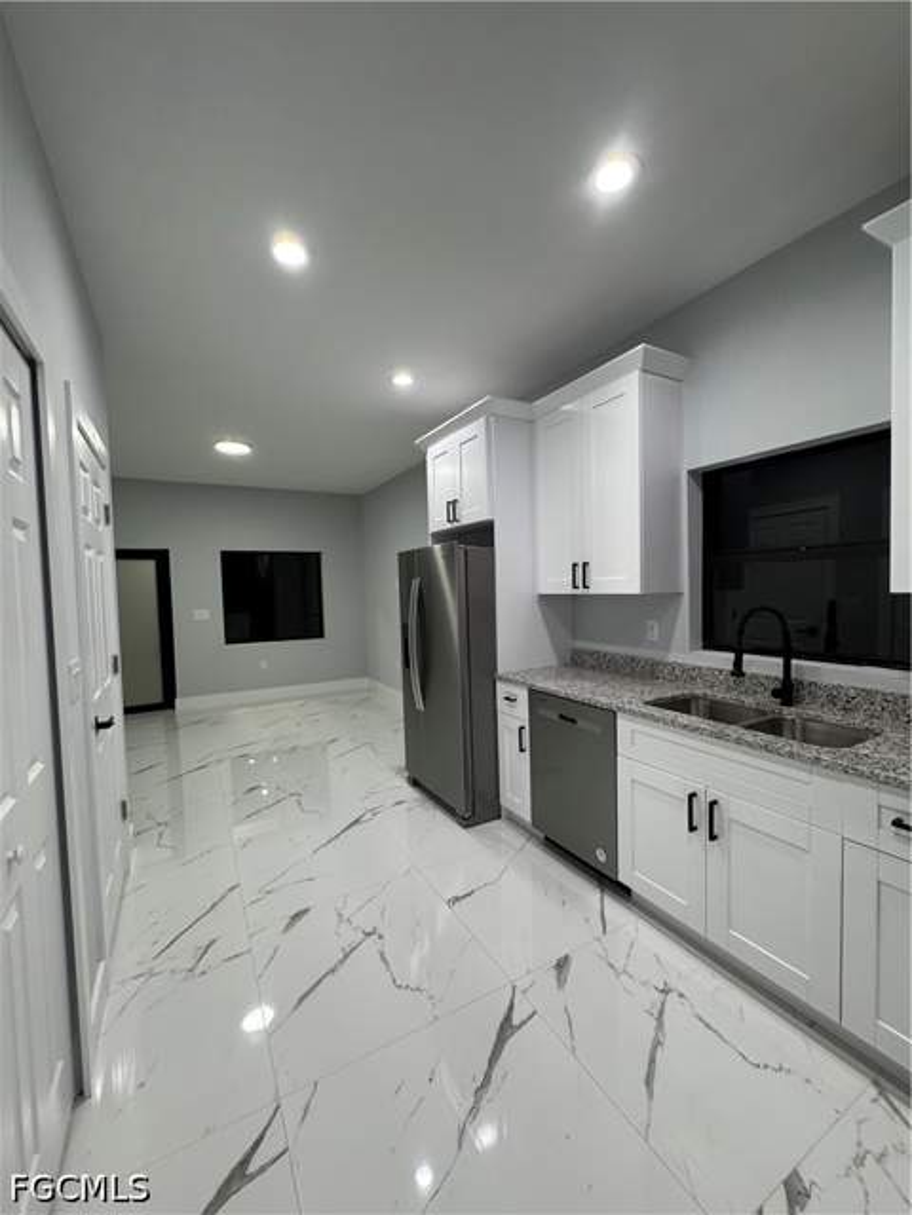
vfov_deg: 102.1
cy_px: 608
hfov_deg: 85.7
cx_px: 456
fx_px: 492
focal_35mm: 14
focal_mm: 2.22
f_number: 2.2
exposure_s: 1/120
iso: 320
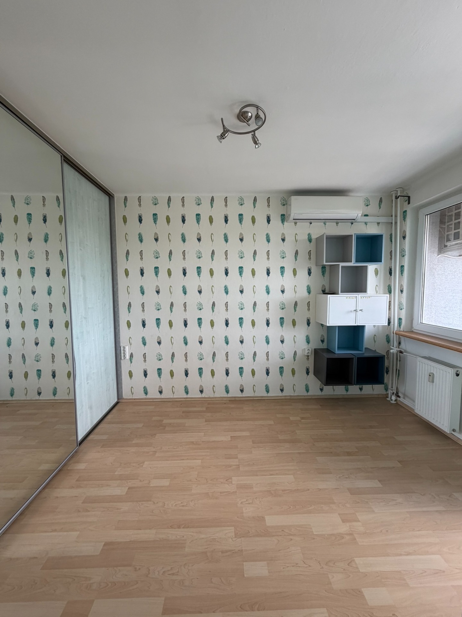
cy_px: 308
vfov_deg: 102.1
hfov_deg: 85.7
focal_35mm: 14
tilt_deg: -4.4
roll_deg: -0.2
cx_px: 231
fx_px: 249
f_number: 2.2
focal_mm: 2.22
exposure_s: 1/121
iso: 160
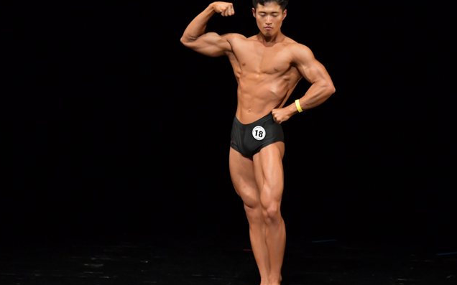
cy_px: 145
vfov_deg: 3.7
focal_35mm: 354
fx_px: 4407
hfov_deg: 5.9
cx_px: 245
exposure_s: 1/400
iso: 4000
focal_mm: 190
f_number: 5.6
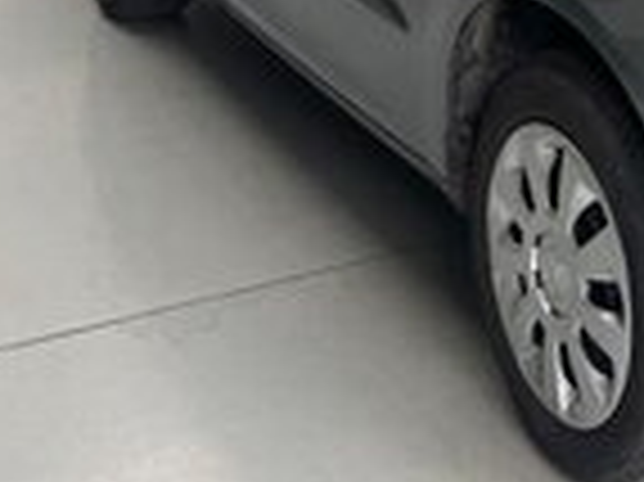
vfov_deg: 17.1
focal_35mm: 82
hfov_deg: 22.0
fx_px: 1524
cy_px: -99
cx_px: 784
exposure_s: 1/121
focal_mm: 6.76
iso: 125
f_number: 1.78
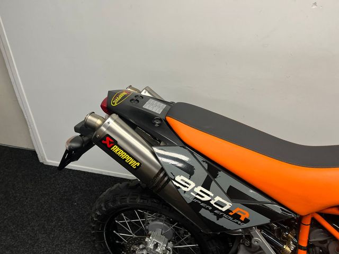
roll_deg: -1.0
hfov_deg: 67.3
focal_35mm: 26
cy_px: 127
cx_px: 170
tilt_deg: -31.5
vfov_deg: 53.1
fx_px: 255
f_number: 1.6
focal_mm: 5.1
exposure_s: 1/100
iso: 125
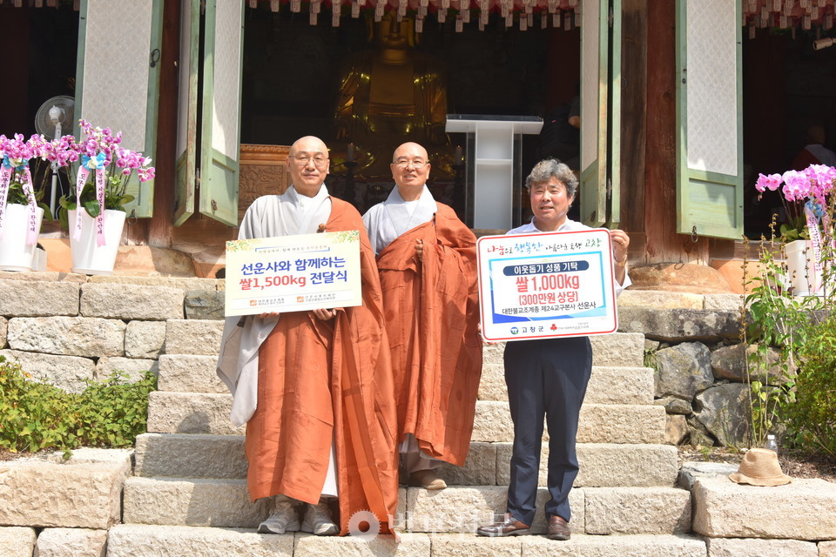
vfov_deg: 20.9
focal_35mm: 65
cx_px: 418
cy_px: 278
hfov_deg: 31.0
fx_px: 1509
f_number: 10
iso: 250
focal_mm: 65
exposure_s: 1/320
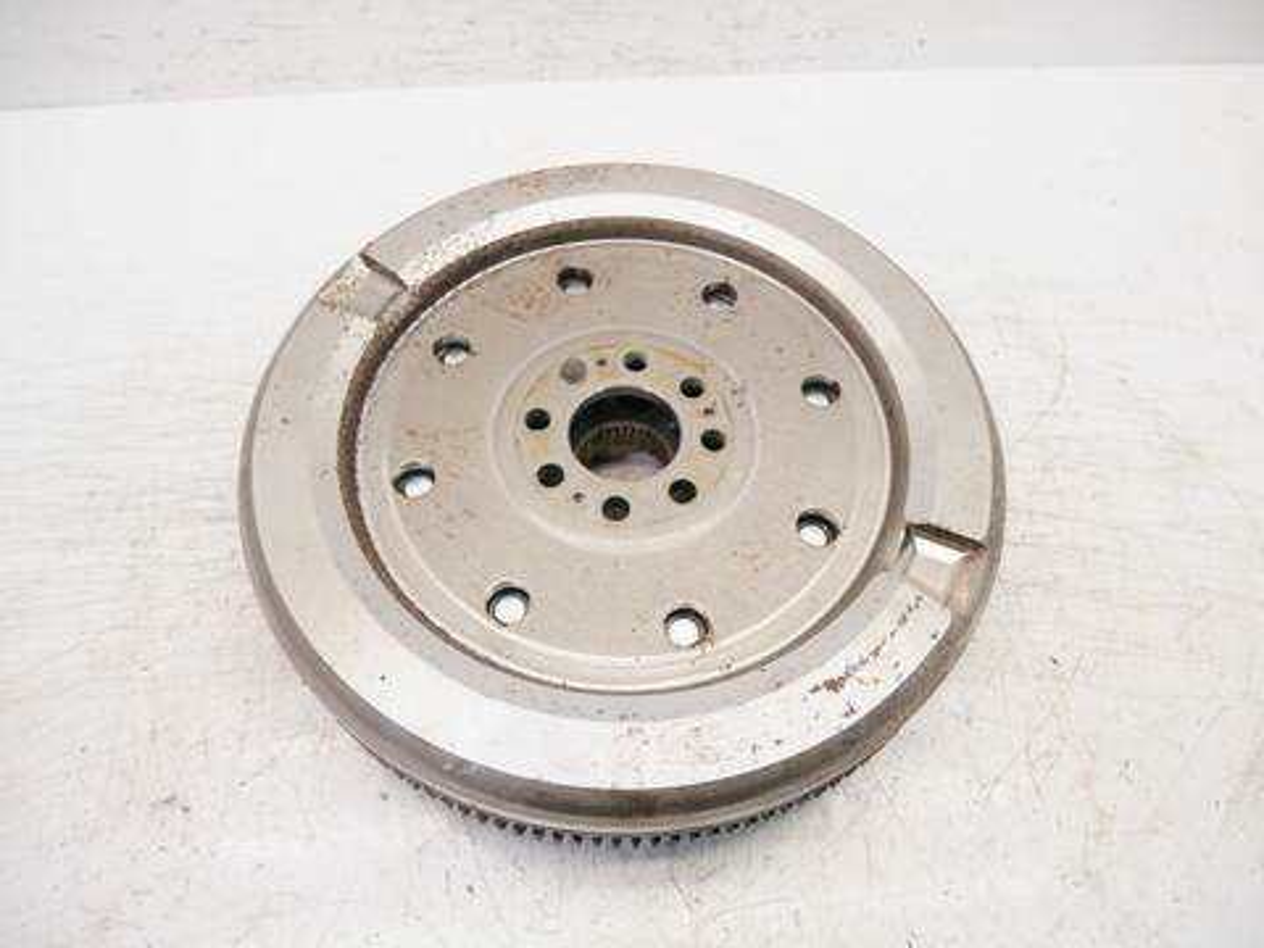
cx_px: 632
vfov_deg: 53.1
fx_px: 949
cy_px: 474
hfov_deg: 67.3
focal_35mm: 26
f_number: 3.5
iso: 200
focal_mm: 13
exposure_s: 1/80
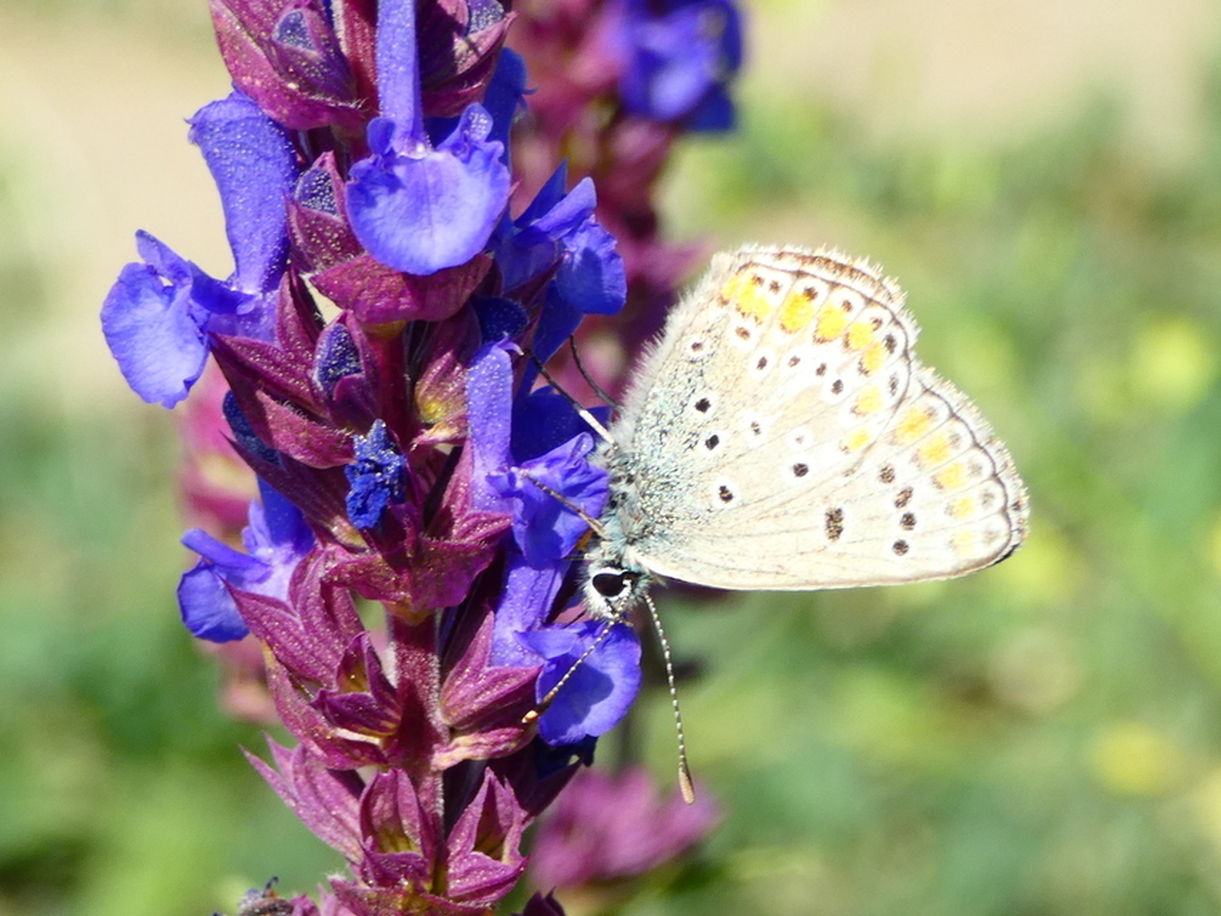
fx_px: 4127
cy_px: 458
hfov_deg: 16.8
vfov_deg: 12.7
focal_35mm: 117
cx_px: 610
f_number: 5.1
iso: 80
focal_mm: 21
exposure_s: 1/125
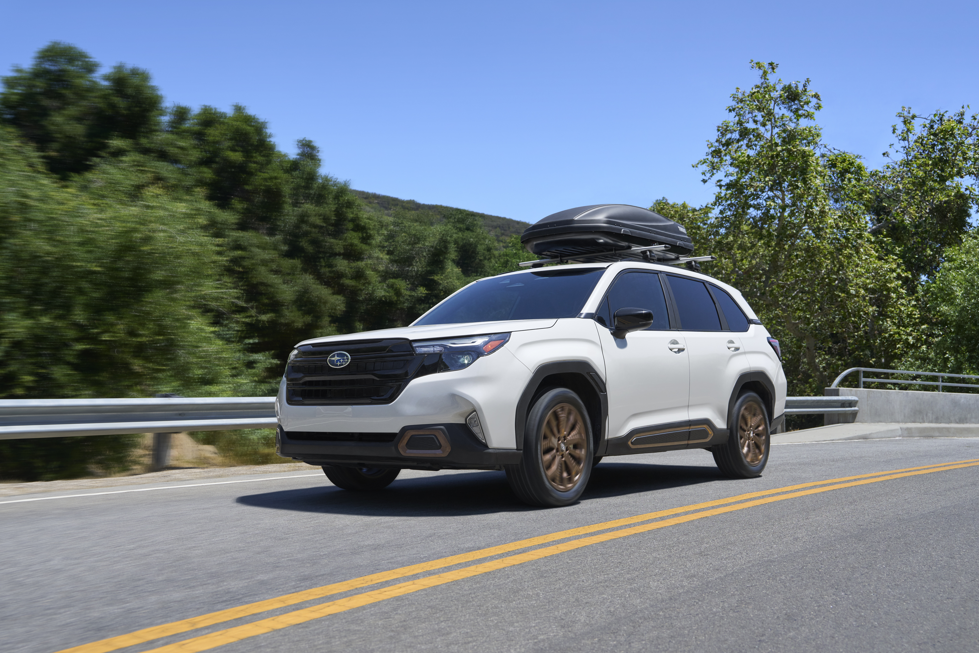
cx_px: 501
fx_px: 979
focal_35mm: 36
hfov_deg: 53.1
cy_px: 343
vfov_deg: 36.9
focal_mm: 33
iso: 640
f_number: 4
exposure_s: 1/8000
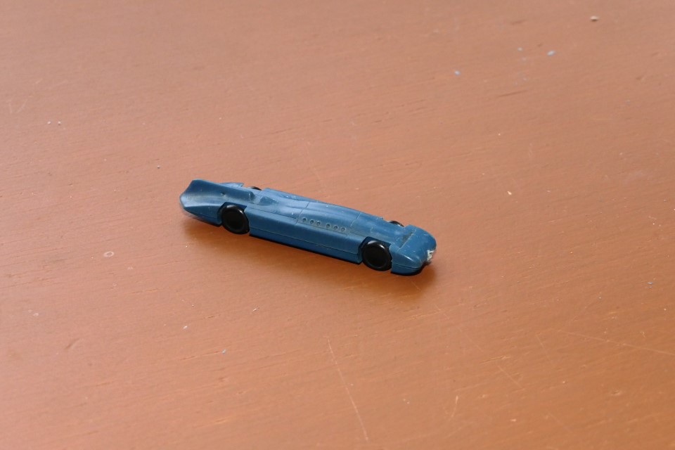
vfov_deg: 17.7
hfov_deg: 26.3
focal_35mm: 77
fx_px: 1444
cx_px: 338
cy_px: 225
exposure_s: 1/60
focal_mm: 28.4
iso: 1600
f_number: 8
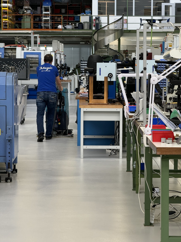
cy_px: 121
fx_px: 837
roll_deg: -0.3
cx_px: 90
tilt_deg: -3.4
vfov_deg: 16.4
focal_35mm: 120
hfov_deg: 12.3
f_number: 2.8
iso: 160
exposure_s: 1/100
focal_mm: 15.66
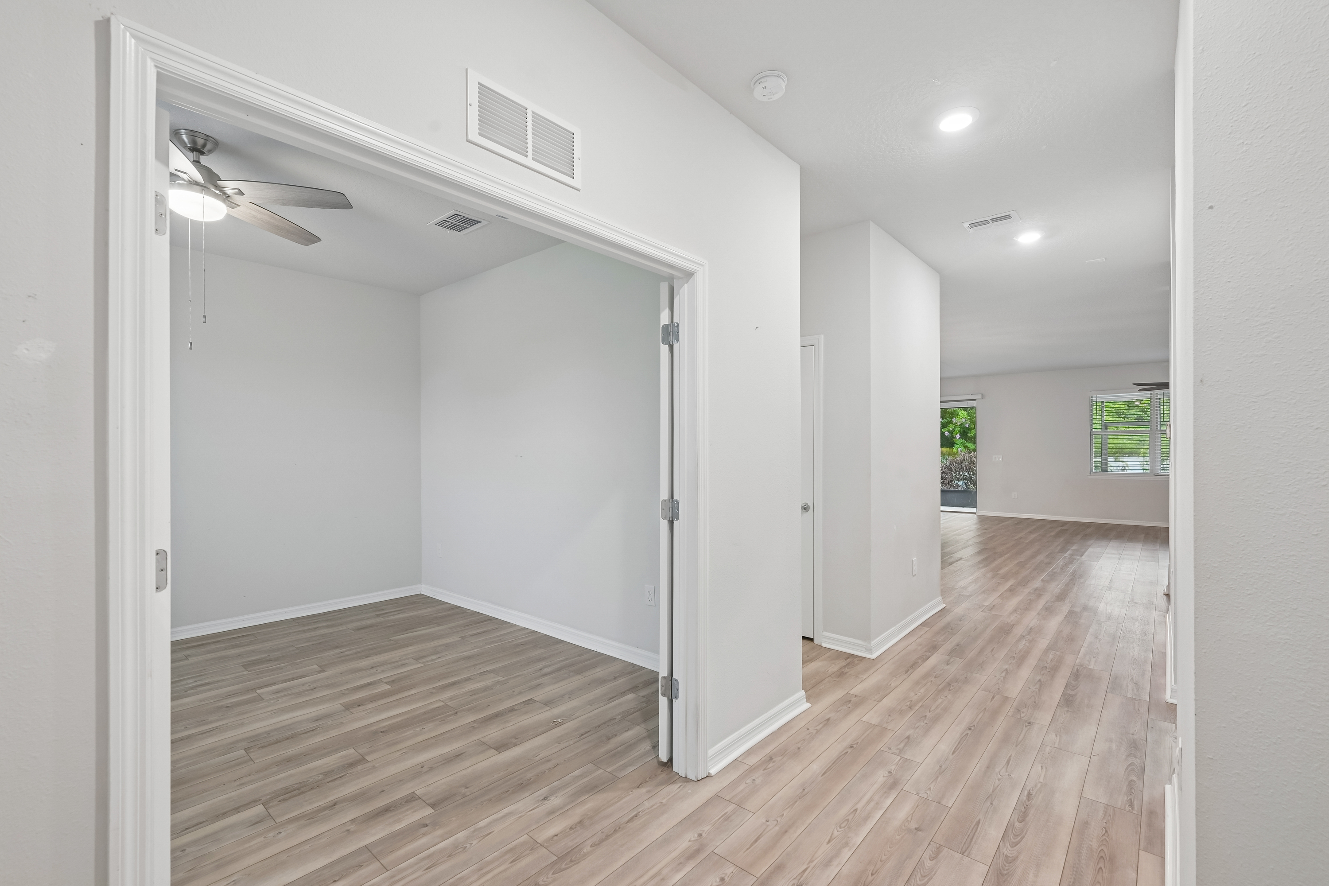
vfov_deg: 75.5
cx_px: 664
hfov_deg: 98.5
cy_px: 443
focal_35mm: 16
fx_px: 572
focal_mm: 15.5
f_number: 8
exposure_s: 1/8
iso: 400
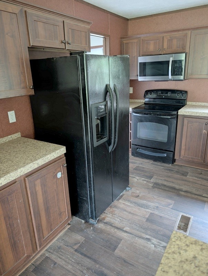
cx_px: 104
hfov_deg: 57.0
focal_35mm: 24
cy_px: 138
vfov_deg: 71.5
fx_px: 192
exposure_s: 1/13.6
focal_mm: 6.9
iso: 935
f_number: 1.68
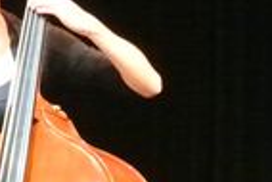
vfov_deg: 3.0
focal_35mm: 456
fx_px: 3449
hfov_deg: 4.5
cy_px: 129
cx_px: -195
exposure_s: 1/80
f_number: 4
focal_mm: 30
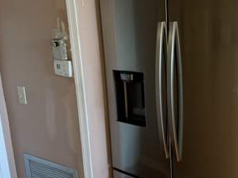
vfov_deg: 36.8
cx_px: 172
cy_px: 82
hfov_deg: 46.5
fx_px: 268
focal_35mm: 39
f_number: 1.78
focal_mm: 6.76
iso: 800
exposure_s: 1/60
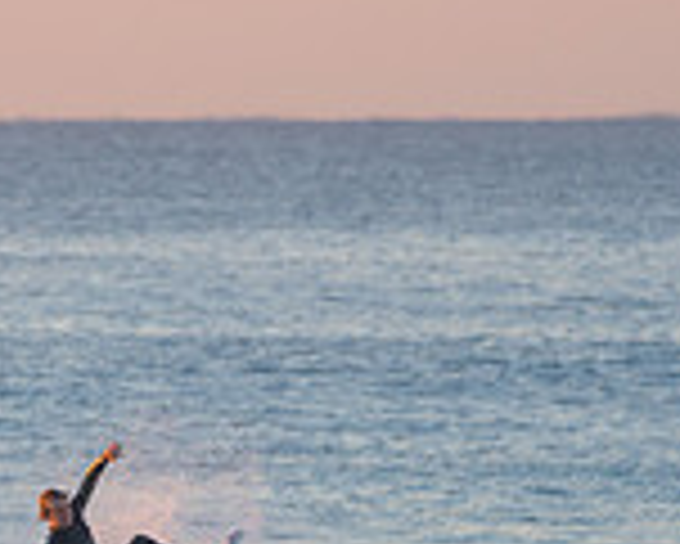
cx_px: 108
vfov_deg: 1.5
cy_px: 672
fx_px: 20279
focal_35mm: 1007
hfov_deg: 1.9
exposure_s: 1/400
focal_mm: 280
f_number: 5.6
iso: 320
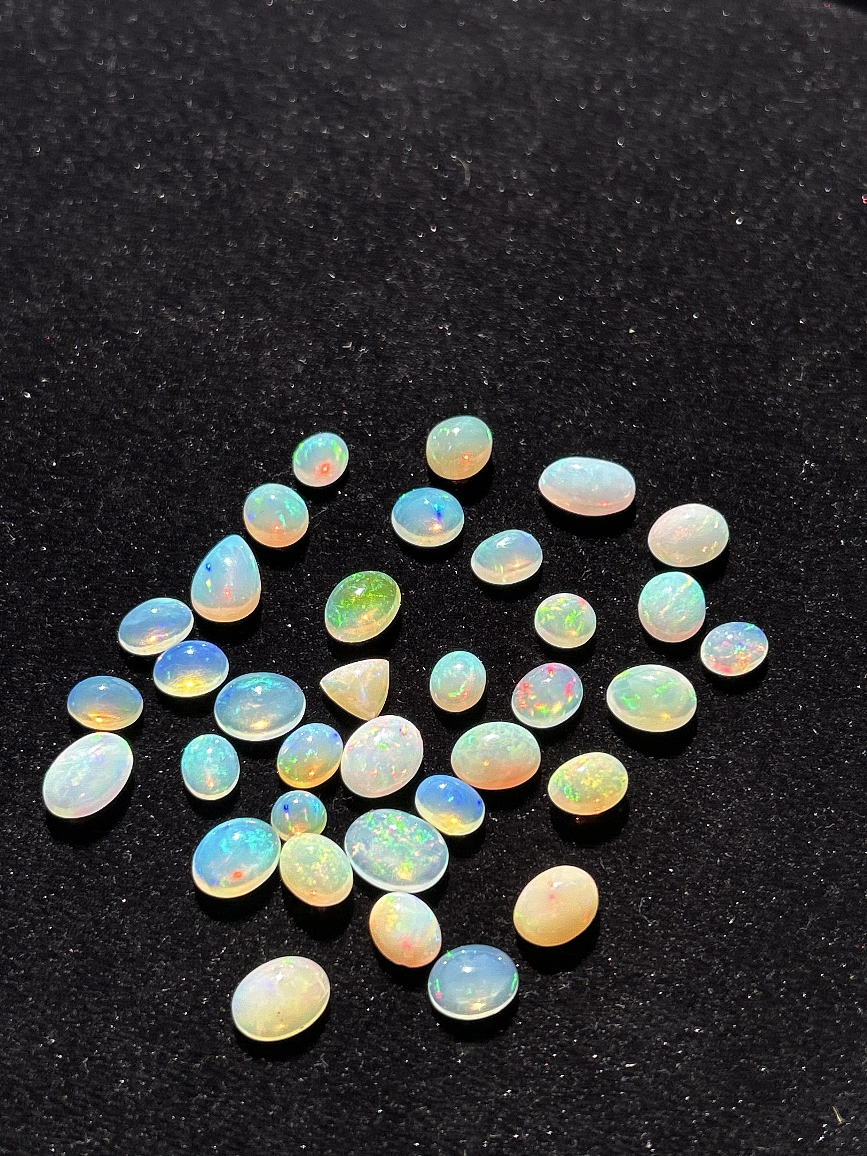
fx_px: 1737
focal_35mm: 52
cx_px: 434
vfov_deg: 36.8
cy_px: 578
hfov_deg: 28.0
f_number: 1.5
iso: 50
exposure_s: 1/4115
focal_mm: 5.7
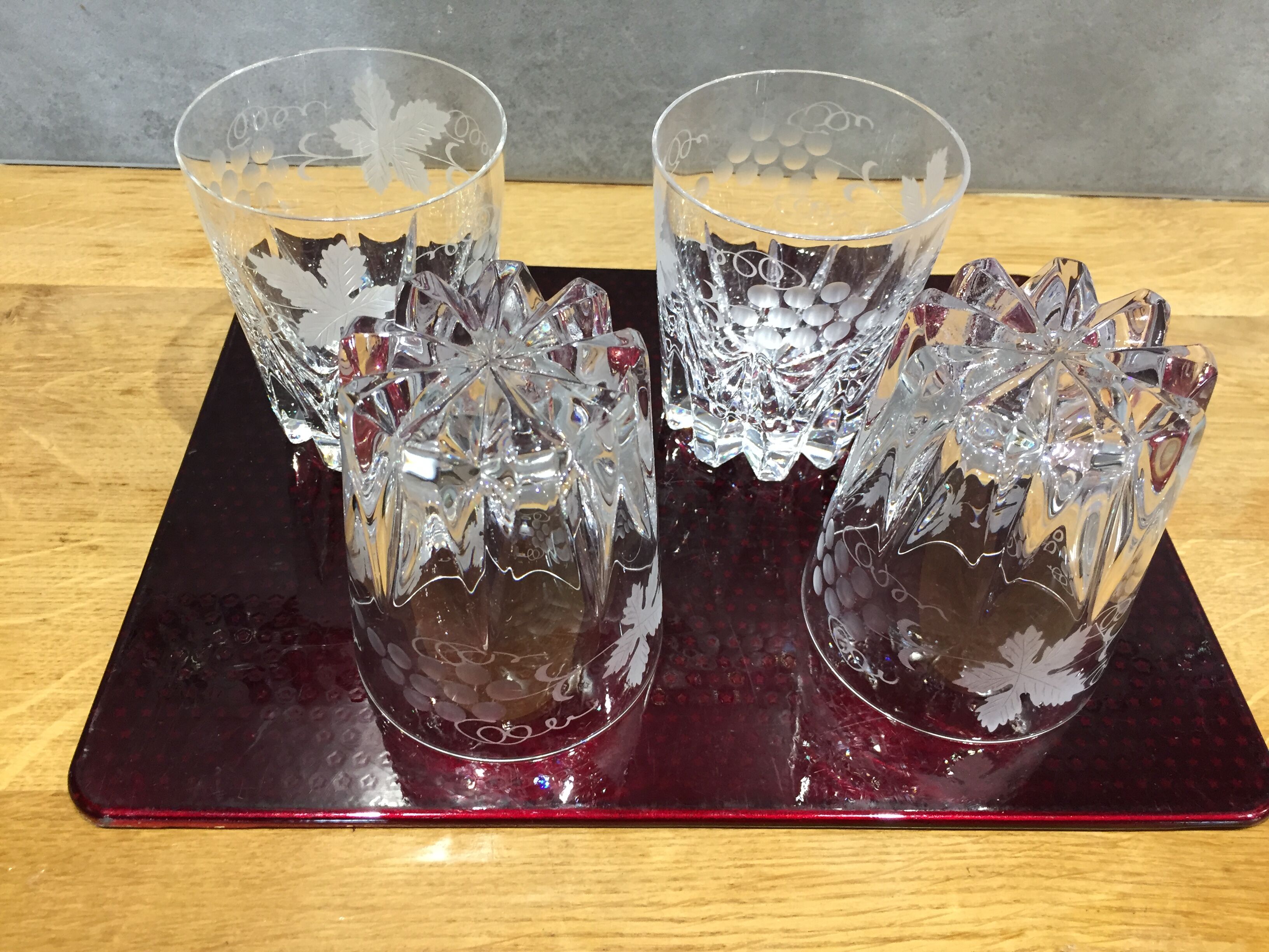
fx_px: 1063
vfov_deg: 48.2
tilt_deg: -47.1
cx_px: 634
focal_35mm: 29
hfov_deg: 61.7
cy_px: 476
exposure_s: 1/33
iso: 160
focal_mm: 4.15
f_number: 2.2
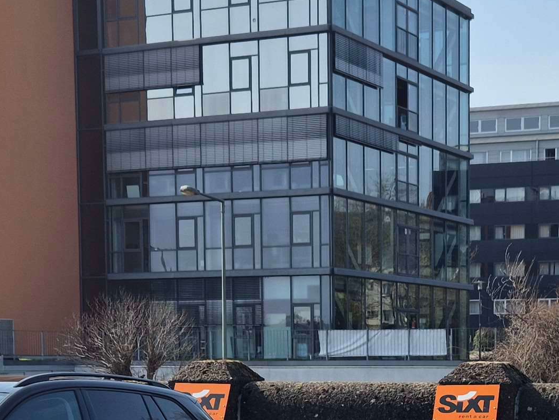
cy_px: 486
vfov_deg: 16.4
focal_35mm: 87
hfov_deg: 22.2
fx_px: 1405
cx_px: 446
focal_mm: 5.4
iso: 25
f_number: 1.8
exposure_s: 1/2008
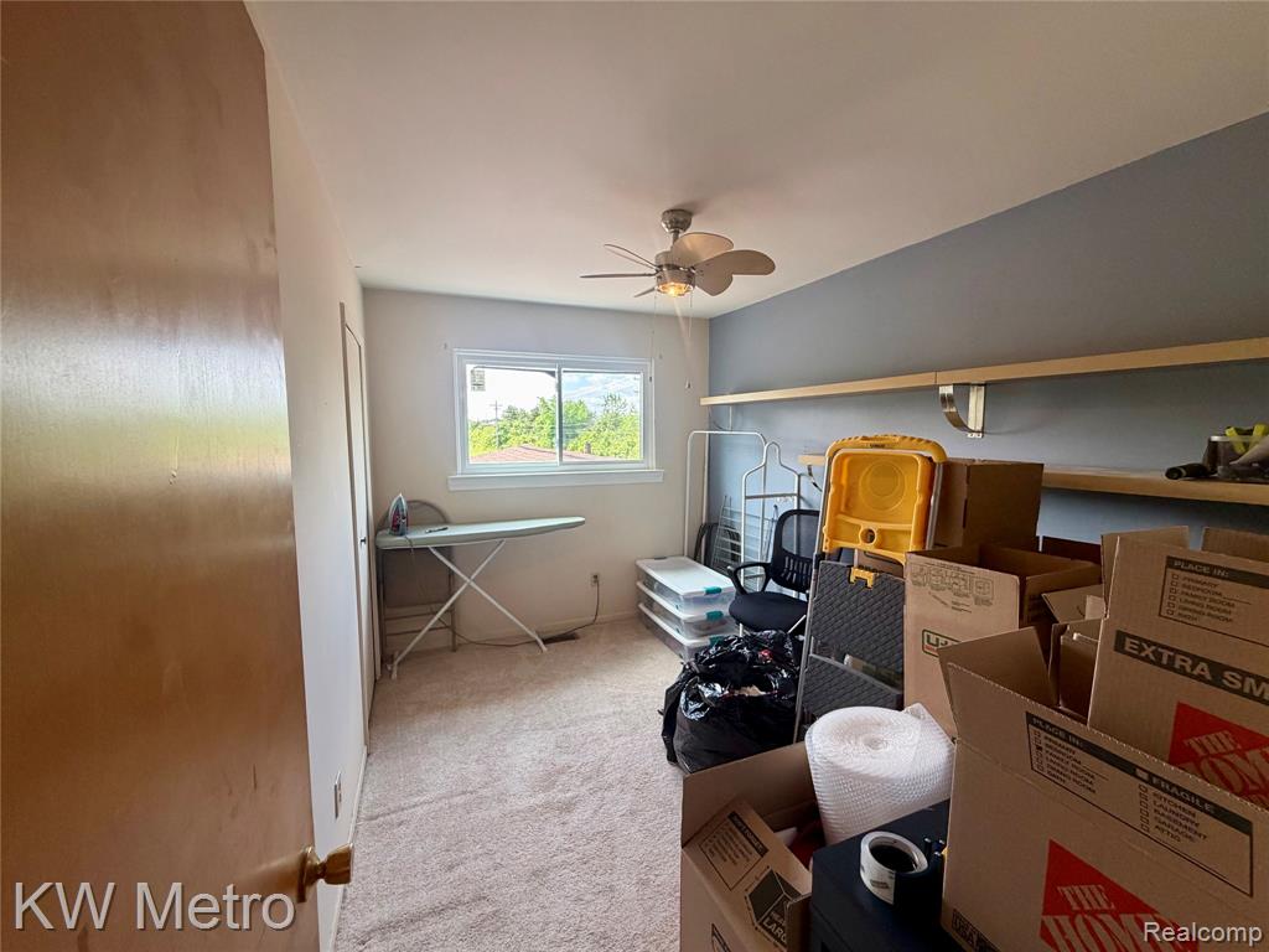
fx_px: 513
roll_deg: -0.1
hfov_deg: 102.1
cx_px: 634
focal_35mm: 14
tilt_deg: -5.6
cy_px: 476
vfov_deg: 85.7
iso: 250
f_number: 2.2
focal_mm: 2.22
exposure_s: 1/120
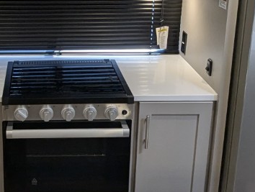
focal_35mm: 63
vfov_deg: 23.1
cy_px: 44
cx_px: 59
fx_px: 465
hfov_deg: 30.1
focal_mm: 2.35
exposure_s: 1/120
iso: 217
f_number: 2.2
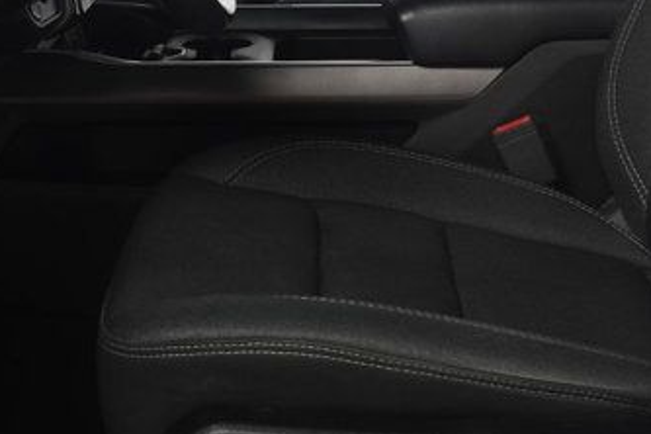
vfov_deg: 16.2
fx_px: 1501
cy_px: 20
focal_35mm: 83
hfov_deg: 24.0
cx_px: 113
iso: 100
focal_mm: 18
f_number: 5
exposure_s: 1/160
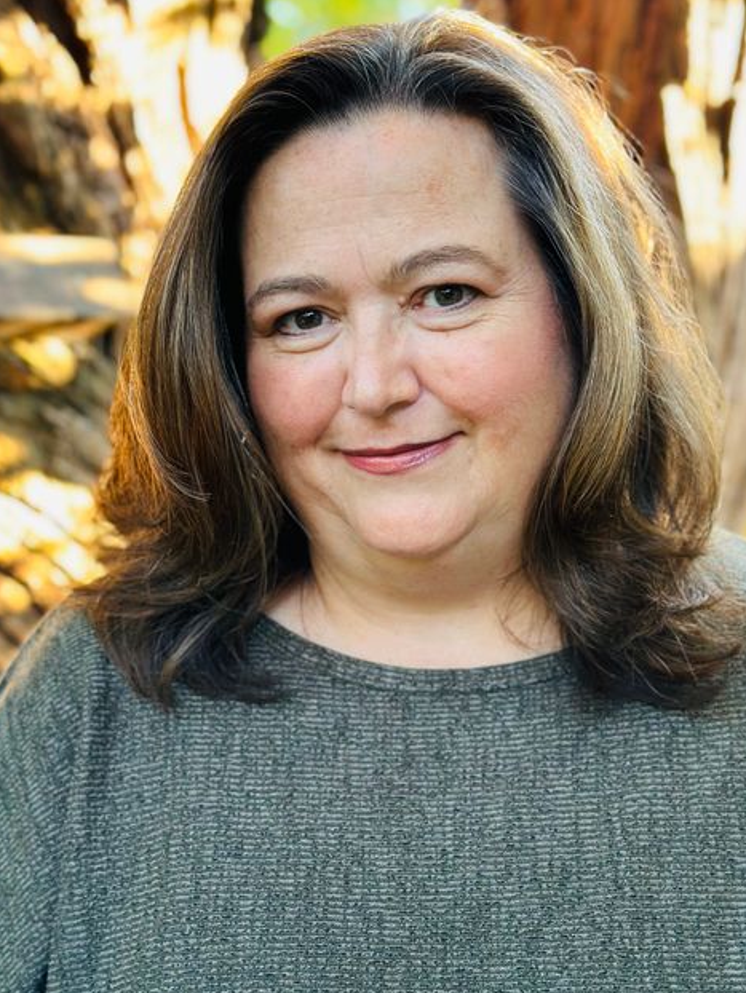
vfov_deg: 35.5
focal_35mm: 54
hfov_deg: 27.1
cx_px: 378
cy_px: 530
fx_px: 1551
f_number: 1.78
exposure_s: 1/60
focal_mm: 6.86
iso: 200
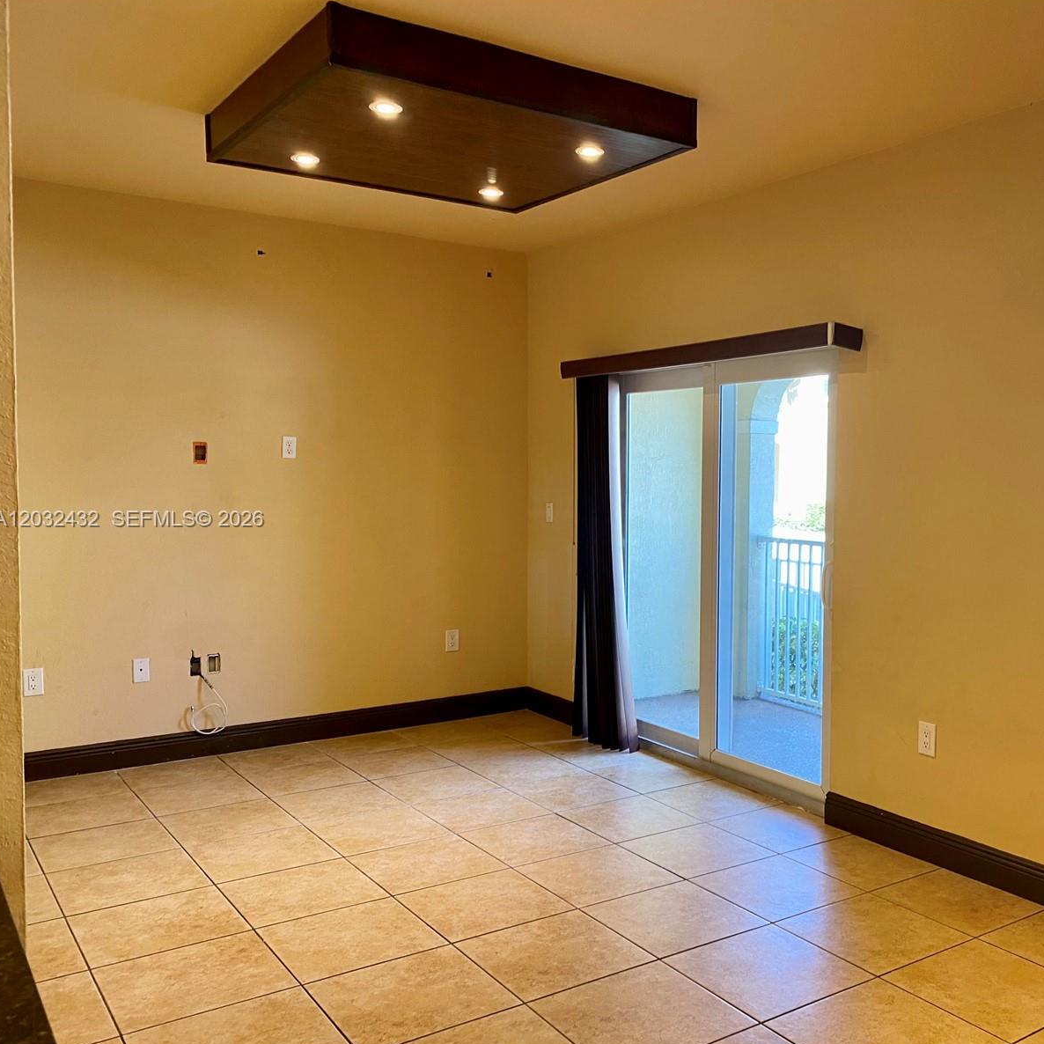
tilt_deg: -4.0
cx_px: 694
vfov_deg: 52.5
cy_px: 520
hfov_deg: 51.6
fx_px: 1058
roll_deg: -1.6
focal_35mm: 31
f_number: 1.8
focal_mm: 4.25
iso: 80
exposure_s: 1/60
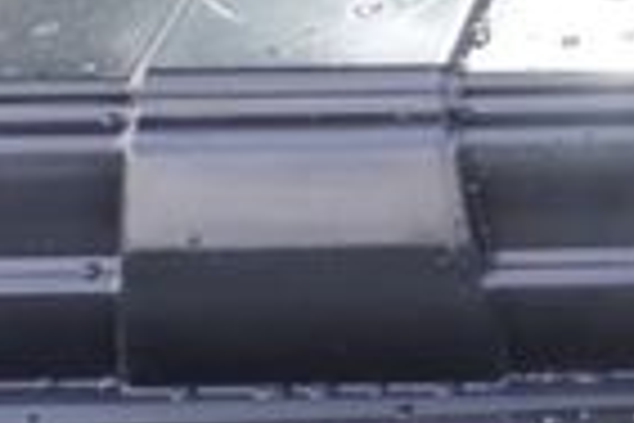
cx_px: 1317
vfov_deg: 7.6
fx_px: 3064
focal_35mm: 174
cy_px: -346
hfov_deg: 10.7
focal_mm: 16
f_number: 4.5
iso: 100
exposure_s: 1/80
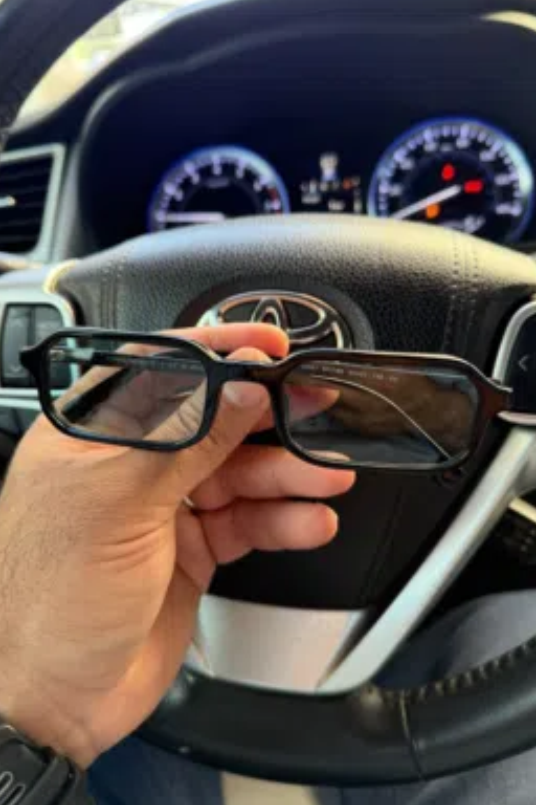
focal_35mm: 26
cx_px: 255
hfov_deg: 49.5
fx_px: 581
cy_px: 394
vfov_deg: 69.4
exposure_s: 1/67
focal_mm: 6.76
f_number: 1.78
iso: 200
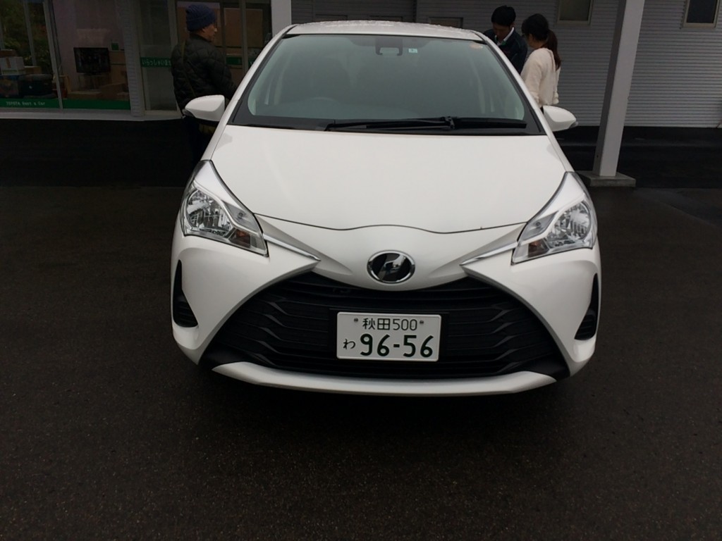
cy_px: 270
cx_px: 361
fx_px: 605
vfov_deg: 48.2
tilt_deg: -22.7
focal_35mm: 29
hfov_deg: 61.7
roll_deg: -0.3
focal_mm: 4.15
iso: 32
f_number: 2.2
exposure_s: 1/514
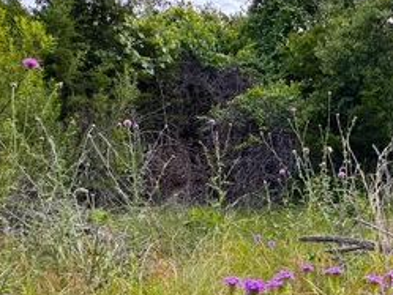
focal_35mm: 36
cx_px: 314
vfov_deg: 39.5
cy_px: 177
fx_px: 409
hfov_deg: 48.5
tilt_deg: -6.6
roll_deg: -0.5
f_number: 2.2
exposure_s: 1/296
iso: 40
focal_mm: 2.22
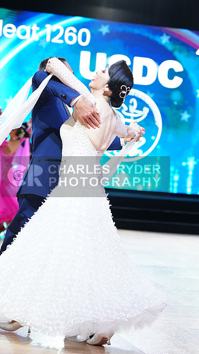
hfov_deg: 11.9
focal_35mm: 102
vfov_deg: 20.9
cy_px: 177
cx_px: 86
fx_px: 957
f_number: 4
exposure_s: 1/250
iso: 2500
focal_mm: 97
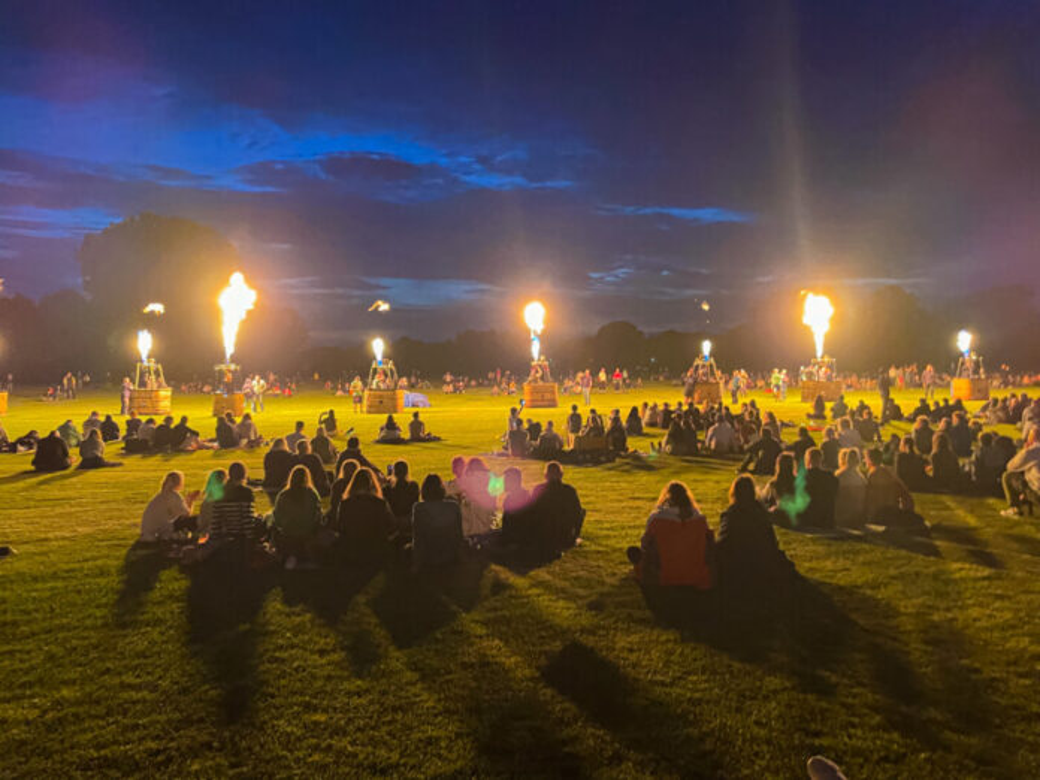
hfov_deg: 67.3
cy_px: 390
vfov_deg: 53.1
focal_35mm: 26
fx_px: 781
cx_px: 520
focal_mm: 4.2
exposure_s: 1/30
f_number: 1.6
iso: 640
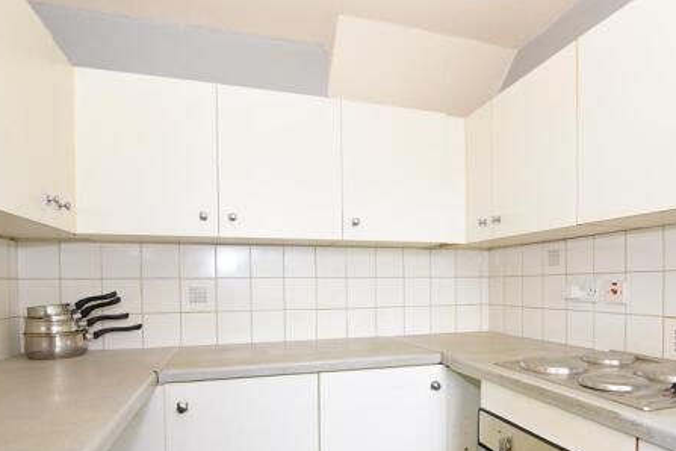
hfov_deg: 78.2
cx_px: 380
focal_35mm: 22
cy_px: 293
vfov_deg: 56.3
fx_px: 413
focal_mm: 10
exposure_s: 1/1.6
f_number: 8
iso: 400
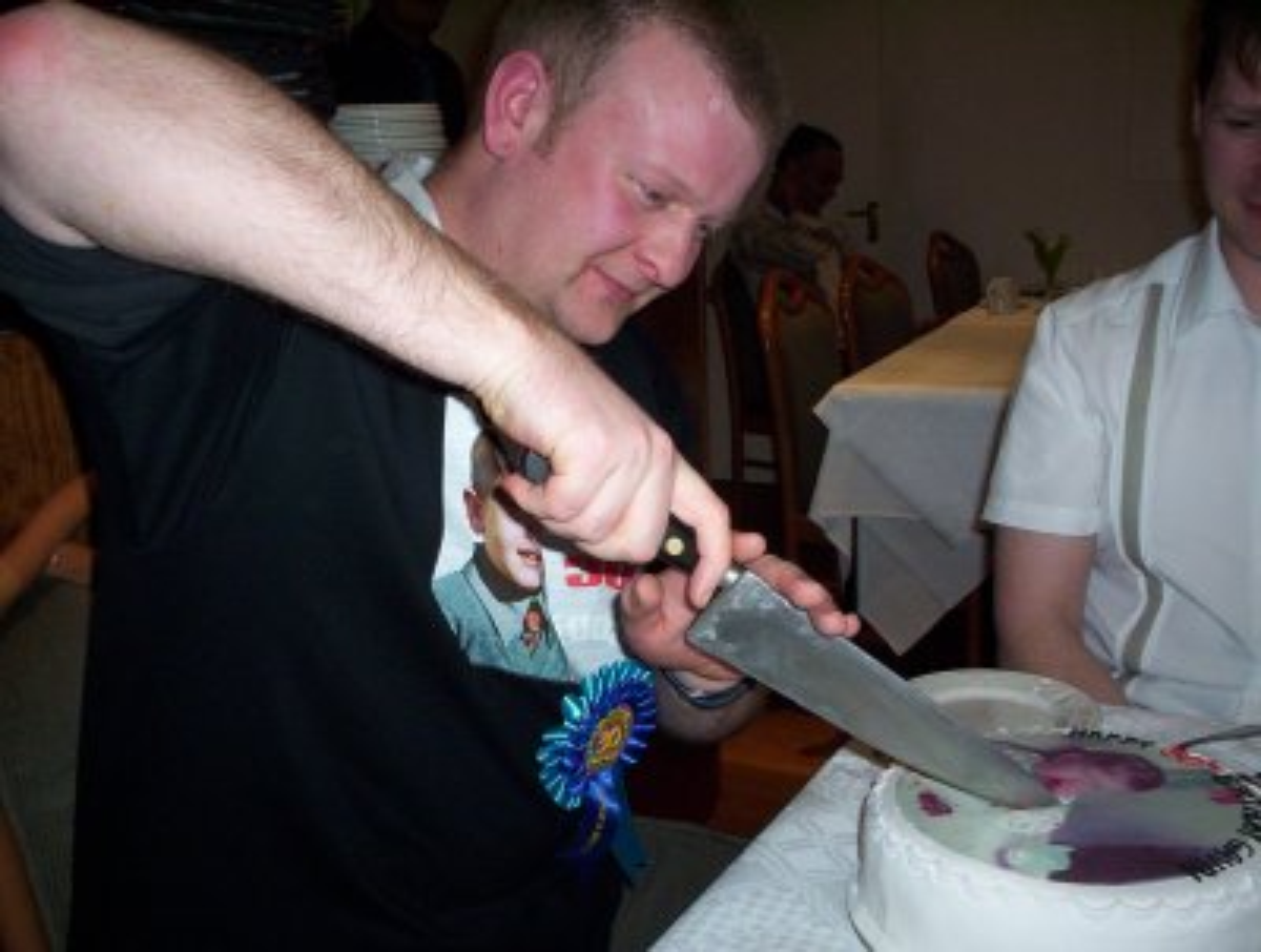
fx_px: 1388
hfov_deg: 48.9
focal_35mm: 38
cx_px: 630
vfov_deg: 37.9
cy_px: 476
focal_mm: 4.99
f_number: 4.5
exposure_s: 1/60
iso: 140
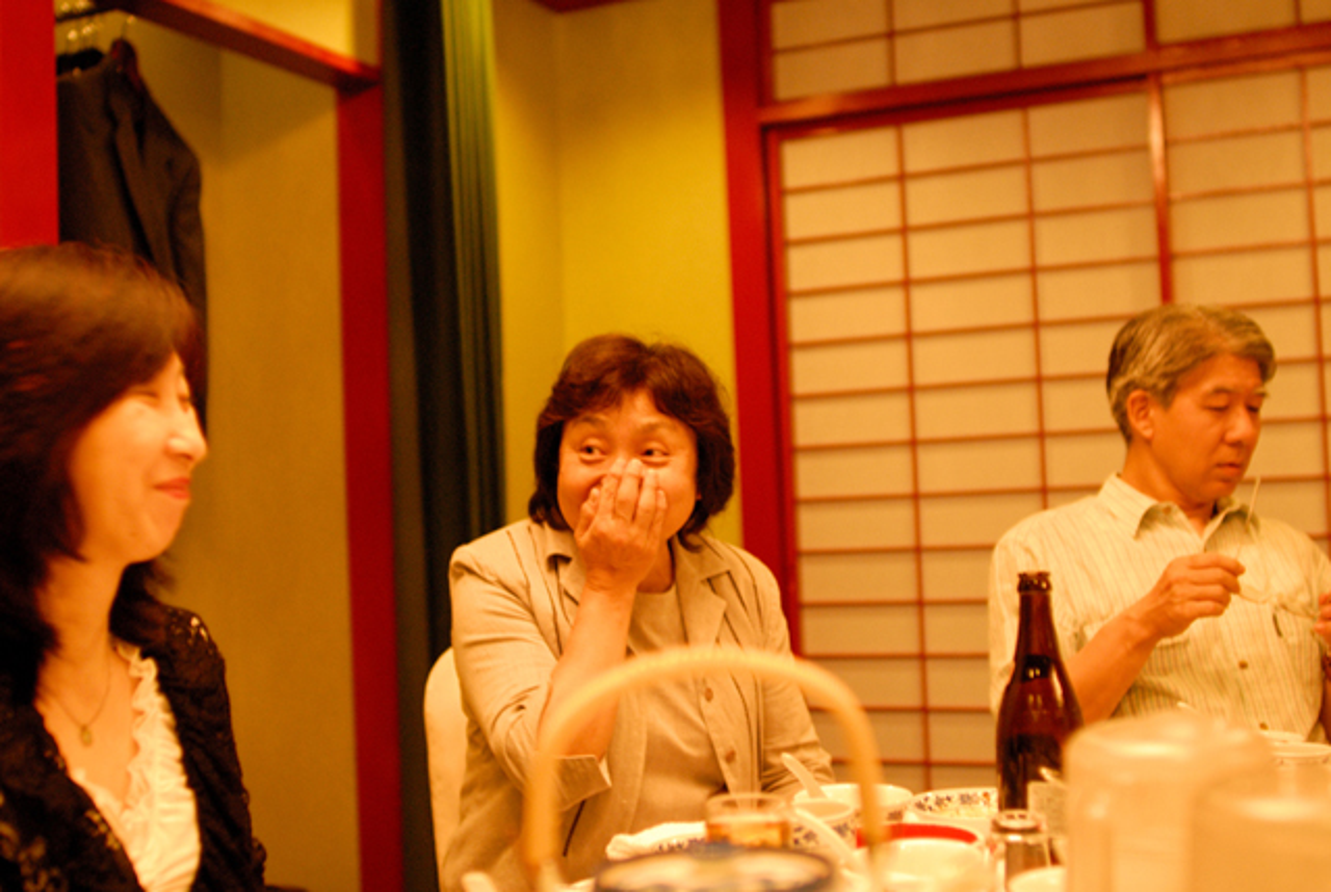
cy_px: 446
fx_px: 1555
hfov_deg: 46.3
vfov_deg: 32.0
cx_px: 666
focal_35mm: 42
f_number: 2
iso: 800
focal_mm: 28
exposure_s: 1/60
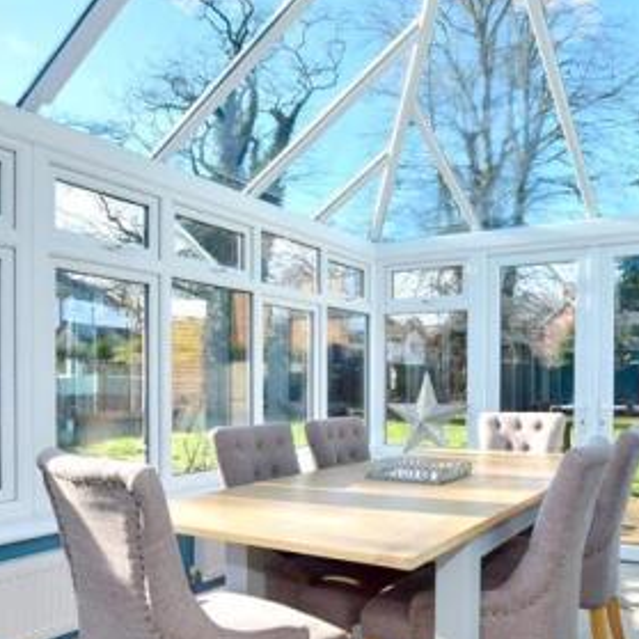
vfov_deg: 53.5
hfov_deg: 54.0
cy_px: 395
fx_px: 627
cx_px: 346
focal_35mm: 30
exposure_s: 1/400
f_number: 11
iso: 400
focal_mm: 10
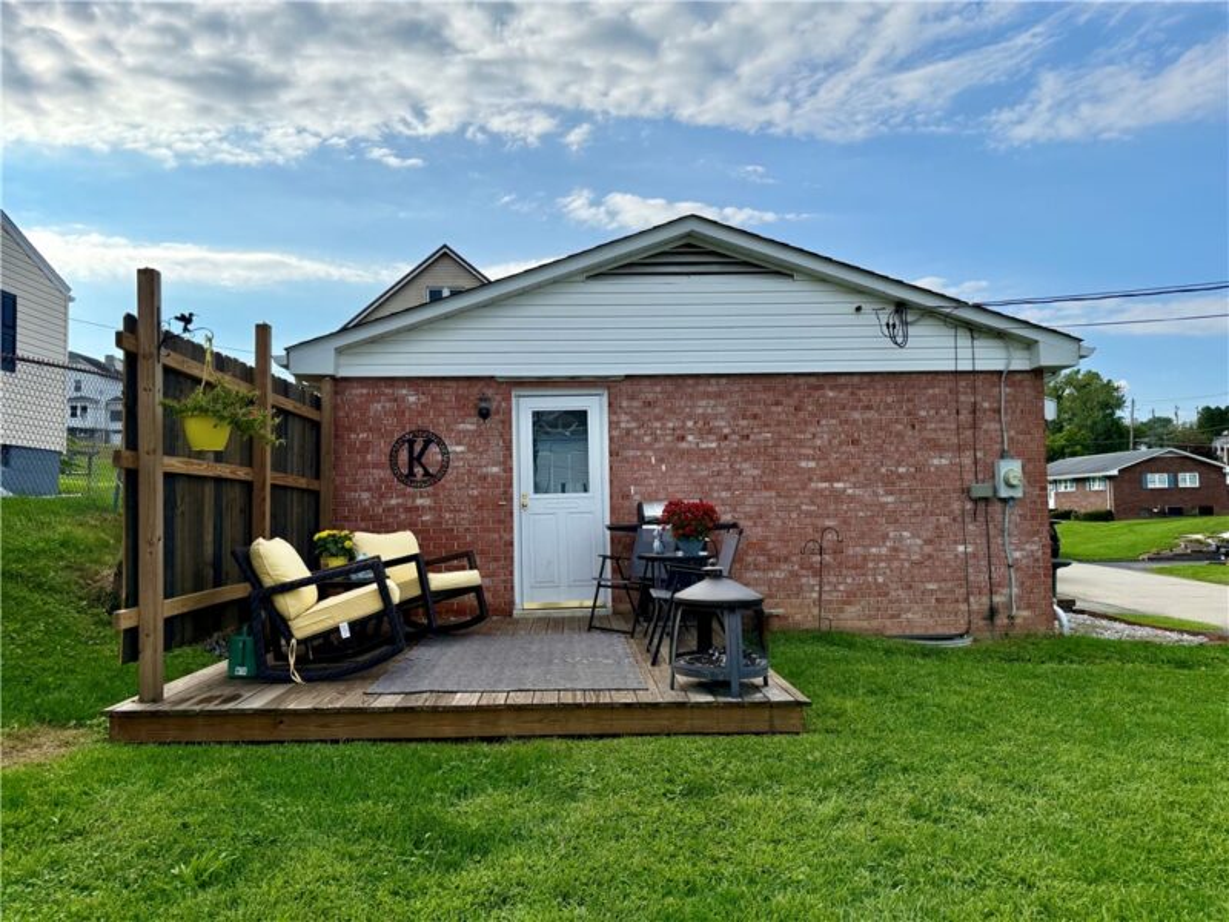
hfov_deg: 71.6
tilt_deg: +3.6
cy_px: 461
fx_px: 852
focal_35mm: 24
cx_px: 614
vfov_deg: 56.8
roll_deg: +0.9
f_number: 1.78
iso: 100
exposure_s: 1/6173
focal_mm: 6.76
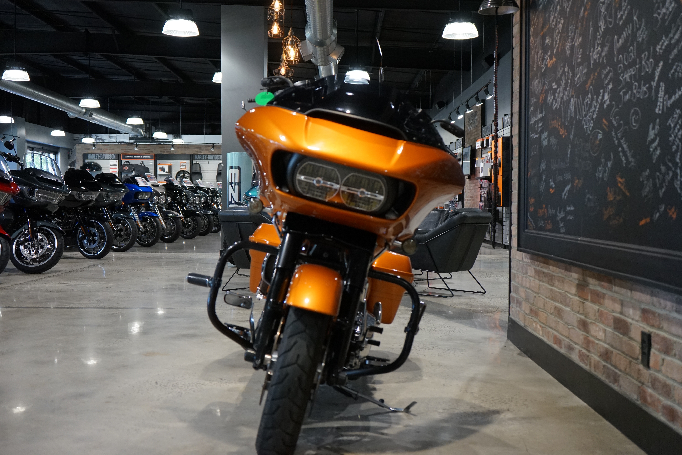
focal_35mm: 43
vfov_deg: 31.2
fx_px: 815
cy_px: 228
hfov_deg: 45.4
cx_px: 341
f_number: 4.5
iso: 2000
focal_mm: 43
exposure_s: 1/160
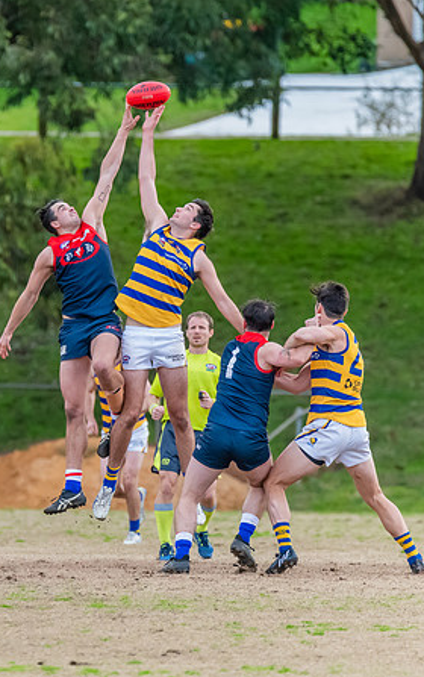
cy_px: 305
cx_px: 51
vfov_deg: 2.7
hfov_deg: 1.7
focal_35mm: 766
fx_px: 14140
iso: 3200
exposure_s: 1/1600
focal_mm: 450
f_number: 6
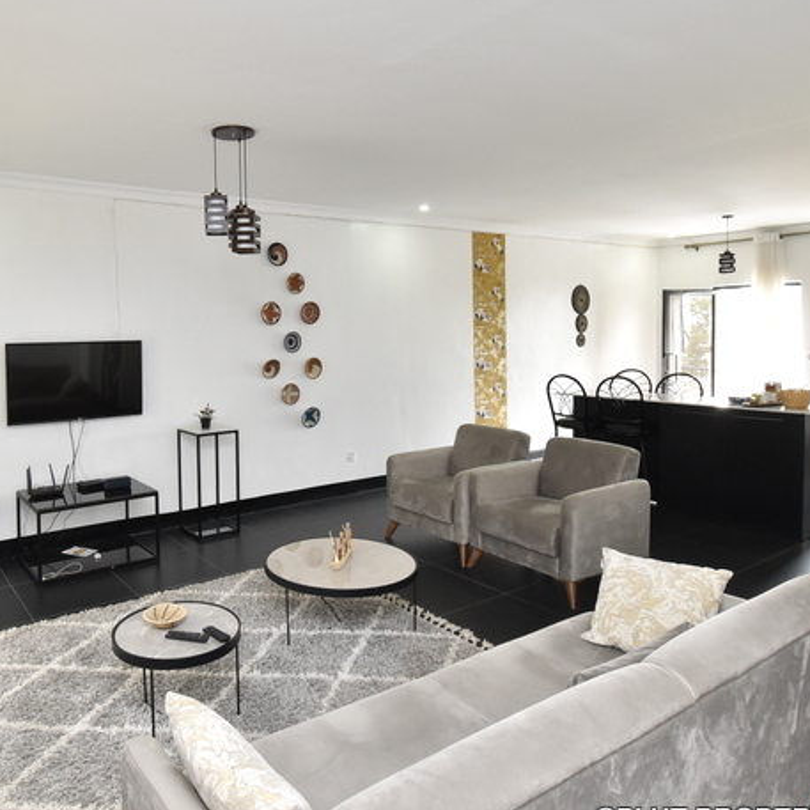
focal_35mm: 24
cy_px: 357
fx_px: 635
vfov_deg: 64.8
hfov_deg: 63.6
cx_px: 280
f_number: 8
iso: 1000
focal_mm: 10
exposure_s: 1/25
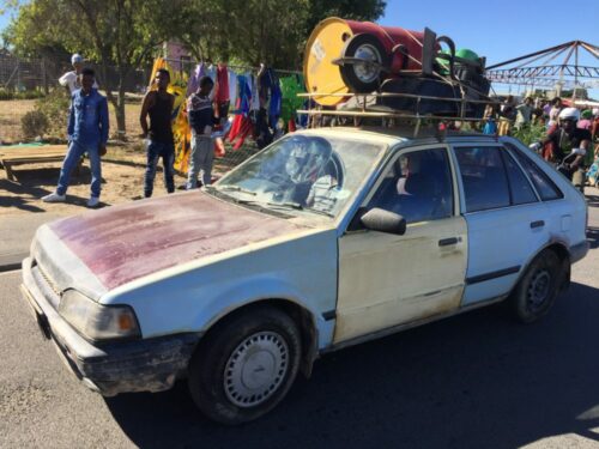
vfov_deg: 48.2
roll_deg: -2.4
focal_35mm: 29
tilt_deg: -15.1
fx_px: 502
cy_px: 224
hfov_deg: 61.7
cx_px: 300
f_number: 2.2
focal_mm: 4.15
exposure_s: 1/1522
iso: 32
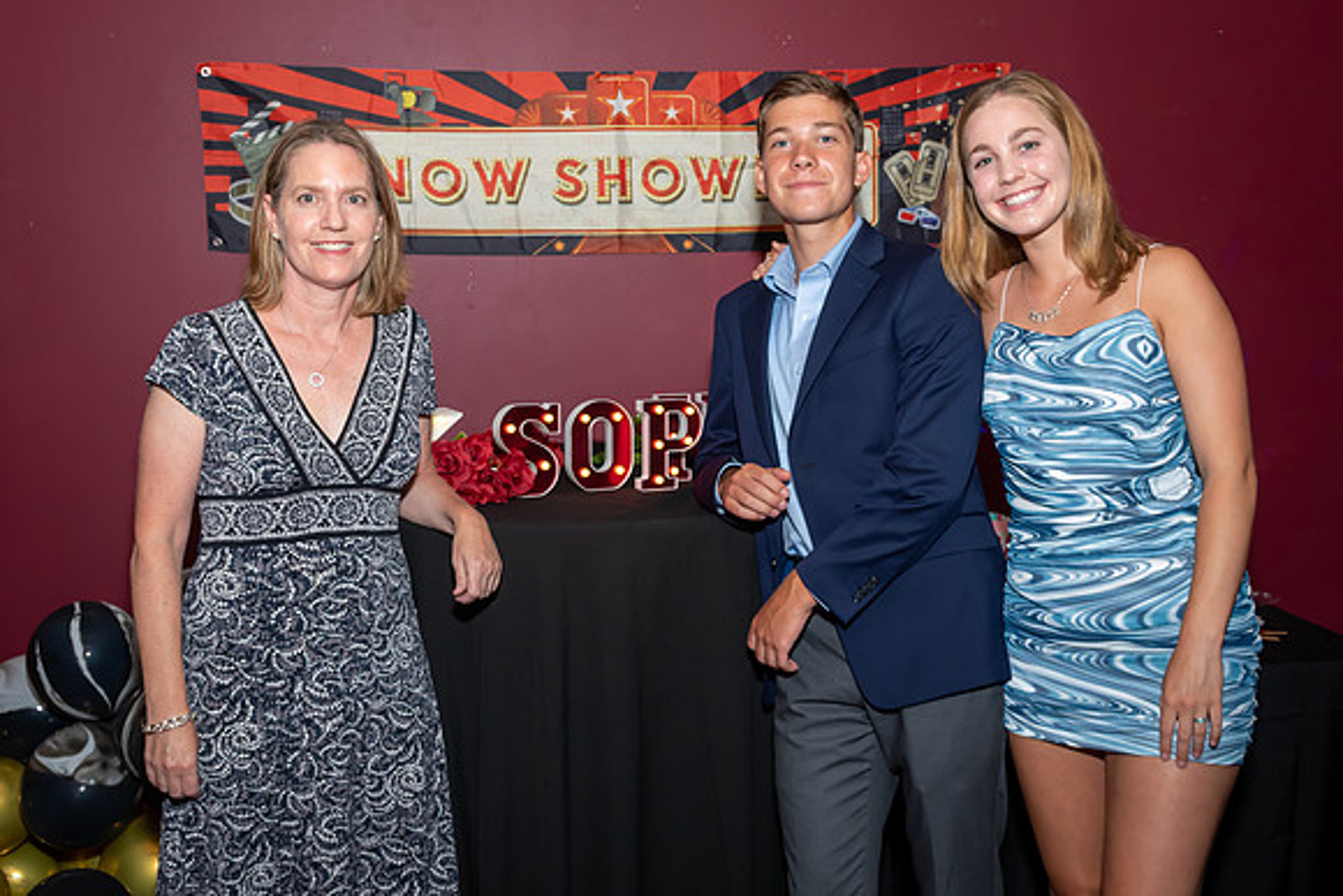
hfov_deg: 47.8
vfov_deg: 32.9
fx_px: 1516
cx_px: 674
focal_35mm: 41
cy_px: 396
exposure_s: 1/250
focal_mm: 22
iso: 400
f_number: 5.6
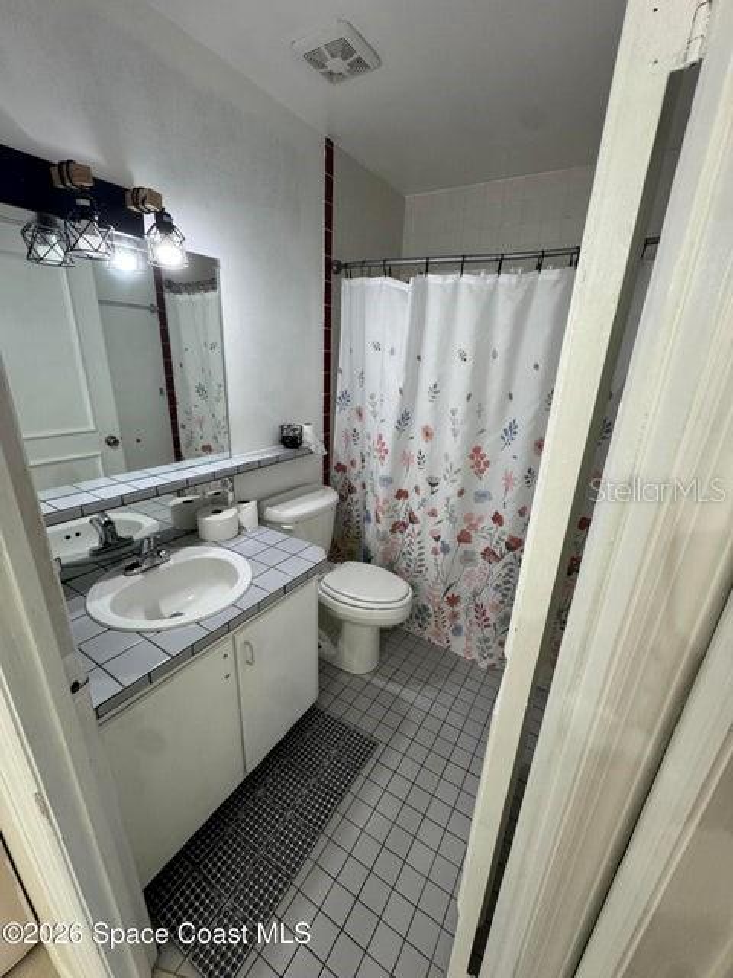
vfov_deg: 102.1
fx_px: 395
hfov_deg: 85.7
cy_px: 489
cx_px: 366
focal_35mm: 14
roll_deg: -2.1
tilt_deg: -18.2
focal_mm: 2.22
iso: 250
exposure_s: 1/60
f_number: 2.2
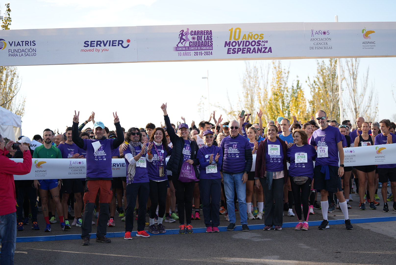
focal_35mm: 70
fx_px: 771
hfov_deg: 28.8
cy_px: 132
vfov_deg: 19.5
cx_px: 198
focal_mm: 70
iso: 400
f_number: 2.8
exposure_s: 1/2500
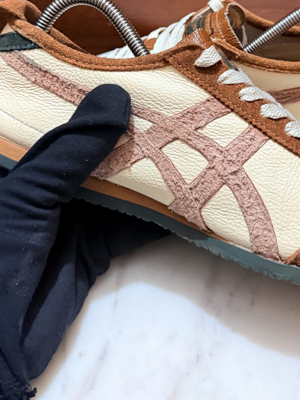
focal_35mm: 47
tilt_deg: -29.4
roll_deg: +7.1
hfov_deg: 30.7
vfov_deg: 37.8
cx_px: 192
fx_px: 543
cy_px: 42
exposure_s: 1/50
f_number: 1.78
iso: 800
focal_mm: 6.76
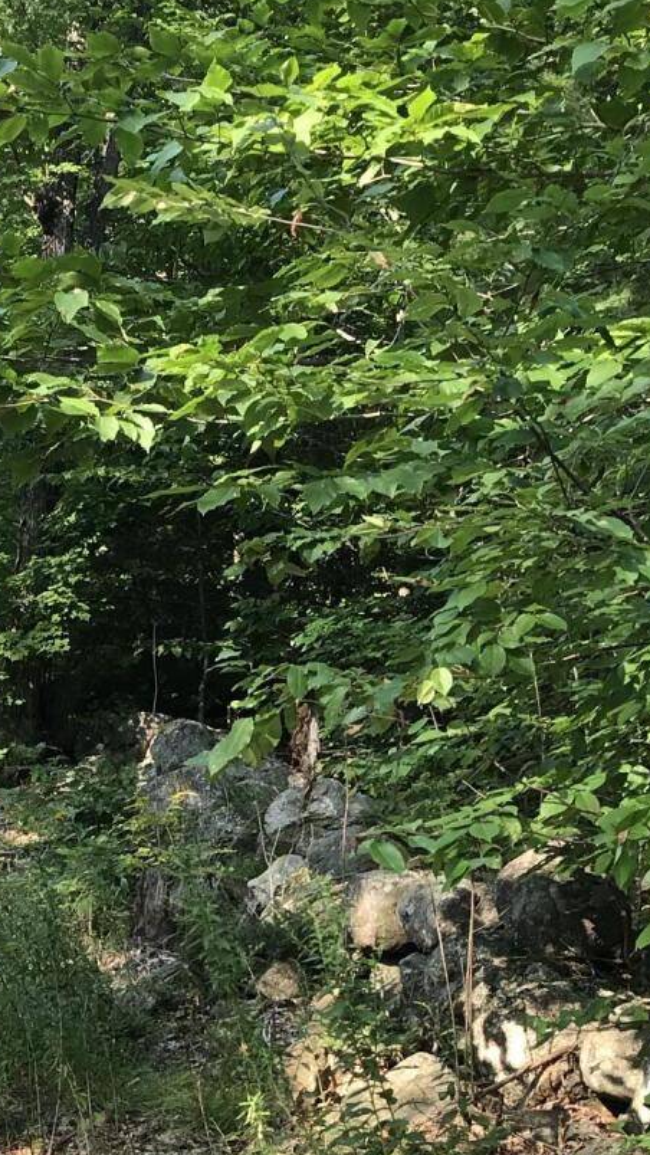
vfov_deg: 27.2
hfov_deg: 15.9
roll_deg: -2.0
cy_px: 971
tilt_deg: -1.2
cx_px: 207
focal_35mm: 76
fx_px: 2327
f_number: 1.8
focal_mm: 3.99
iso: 20
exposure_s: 1/178
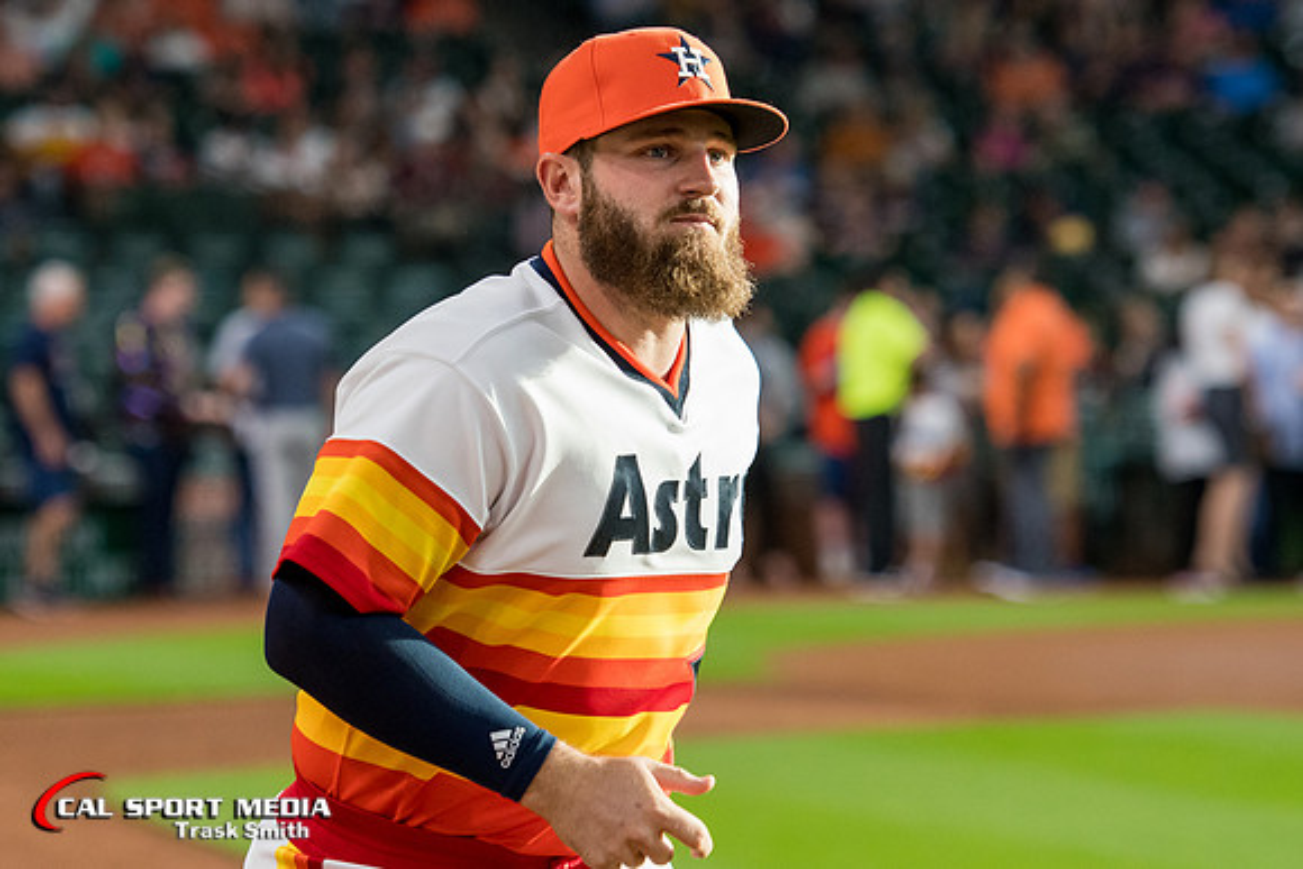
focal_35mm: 227
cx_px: 556
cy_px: 346
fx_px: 8223
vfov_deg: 6.1
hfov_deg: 9.1
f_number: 4
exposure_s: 1/1250
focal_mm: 125
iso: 1600
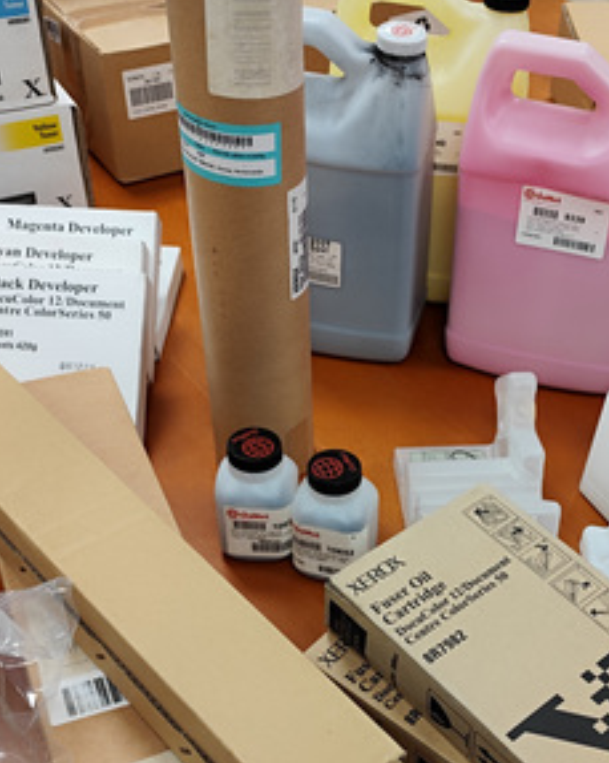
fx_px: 1061
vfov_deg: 38.5
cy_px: 577
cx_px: 457
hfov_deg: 31.5
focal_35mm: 47
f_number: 1.65
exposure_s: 1/100
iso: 250
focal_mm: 6.19
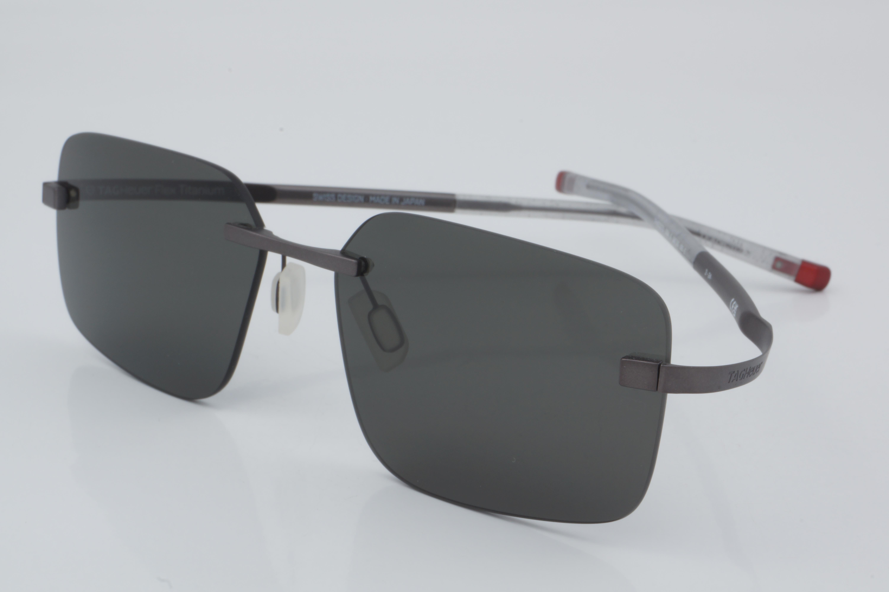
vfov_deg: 16.6
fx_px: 2037
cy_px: 296
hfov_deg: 24.6
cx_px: 444
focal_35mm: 82
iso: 100
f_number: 32
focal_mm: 55
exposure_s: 1/4
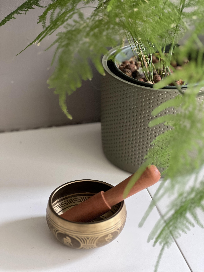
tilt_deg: -28.9
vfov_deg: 25.3
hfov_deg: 19.1
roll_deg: -2.1
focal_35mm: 77
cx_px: 102
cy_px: 136
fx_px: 605
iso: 400
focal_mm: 9
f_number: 2.8
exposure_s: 1/40
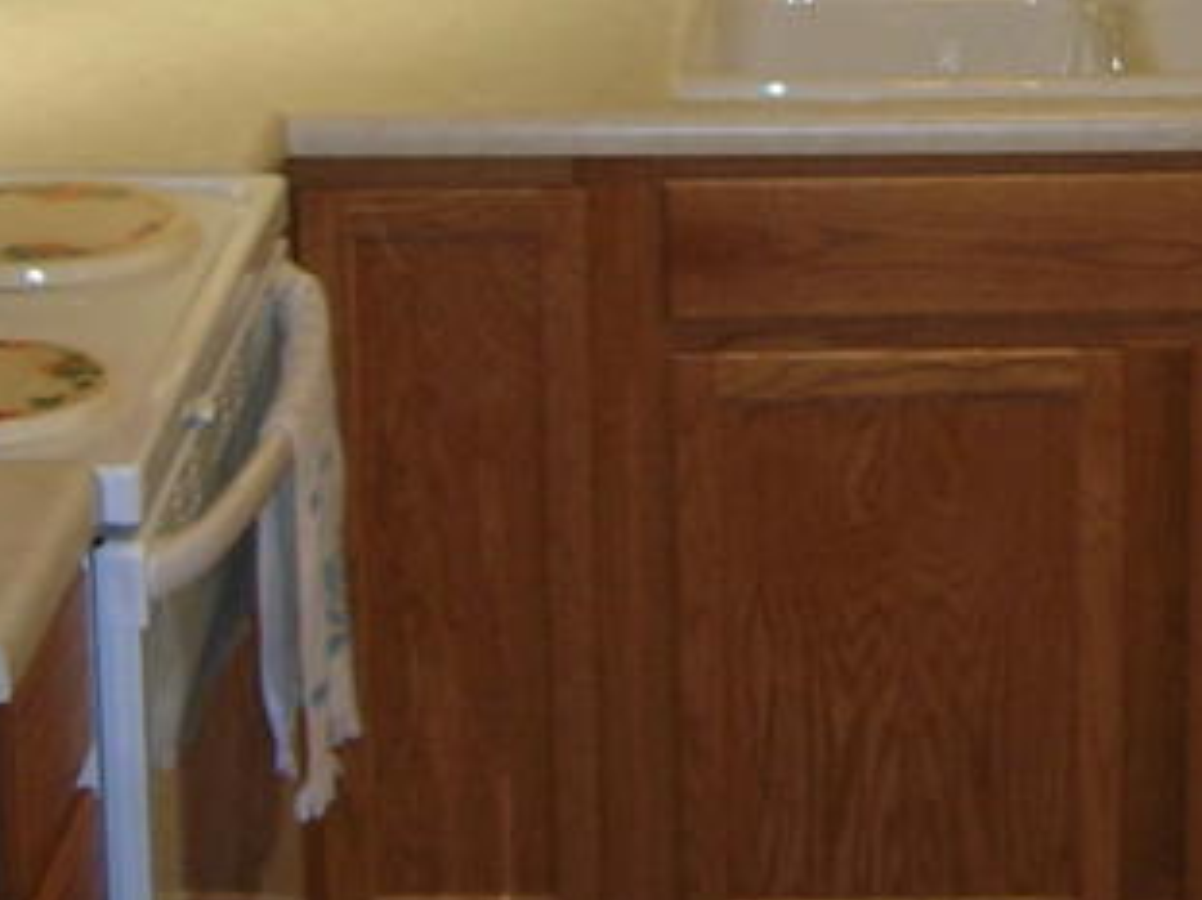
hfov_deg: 17.4
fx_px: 3888
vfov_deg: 13.0
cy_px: -97
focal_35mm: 112
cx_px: 947
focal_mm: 5.7
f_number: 2.9
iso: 50
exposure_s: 1/30
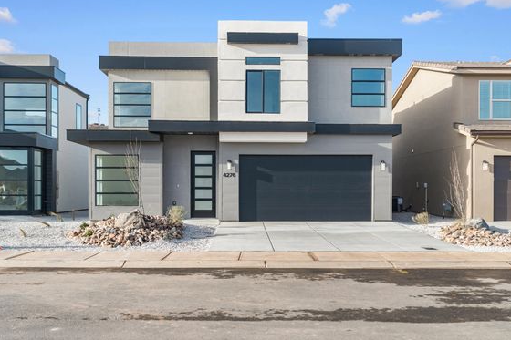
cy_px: 187
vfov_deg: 33.4
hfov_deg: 48.5
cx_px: 261
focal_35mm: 40
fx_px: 568
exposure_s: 1/25
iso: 100
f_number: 2.8
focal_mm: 35
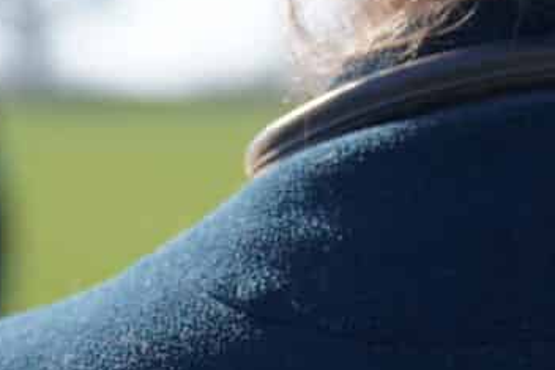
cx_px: 153
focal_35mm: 320
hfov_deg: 6.4
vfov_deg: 4.3
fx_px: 4935
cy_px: 590
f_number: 2.8
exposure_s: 1/1000
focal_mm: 44
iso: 100
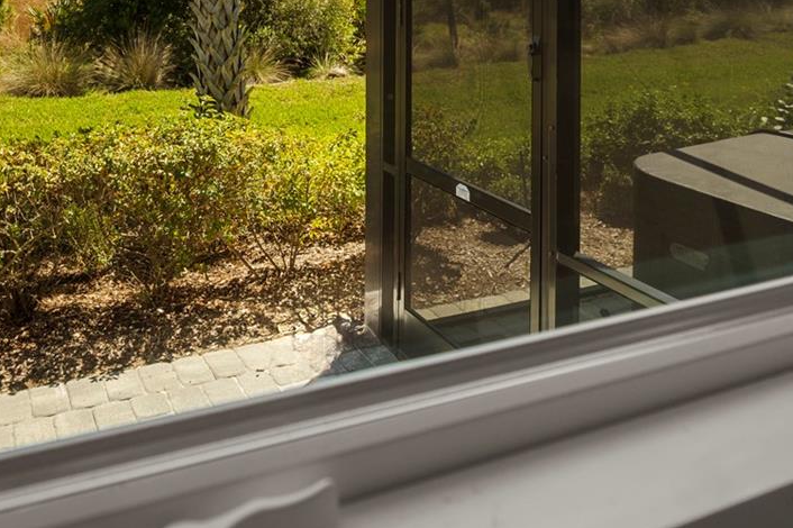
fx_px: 749
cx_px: 245
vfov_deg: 34.2
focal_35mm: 34
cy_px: -37
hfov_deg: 54.3
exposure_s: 1/160
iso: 100
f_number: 5
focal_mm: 10
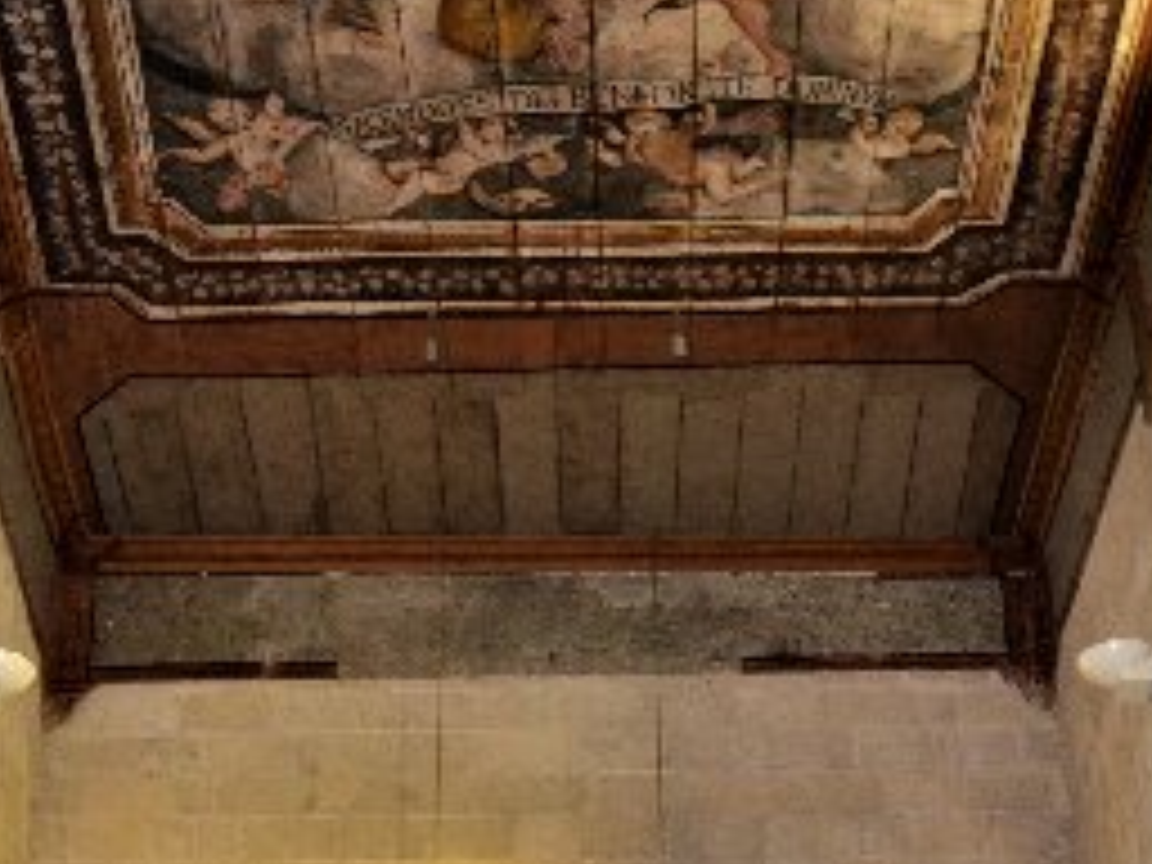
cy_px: 752
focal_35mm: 81
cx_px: 540
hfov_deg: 24.1
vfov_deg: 18.0
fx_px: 2696
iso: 800
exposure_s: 1/60
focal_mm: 18
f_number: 3.5
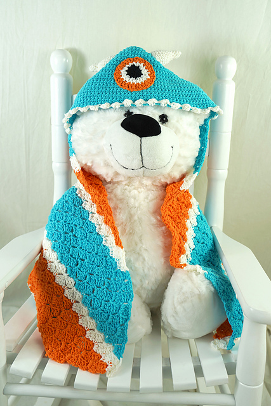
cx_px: 136
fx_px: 384
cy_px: 203
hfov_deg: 38.9
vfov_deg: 55.8
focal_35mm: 34
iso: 100
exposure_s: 1/80
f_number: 5
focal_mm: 34
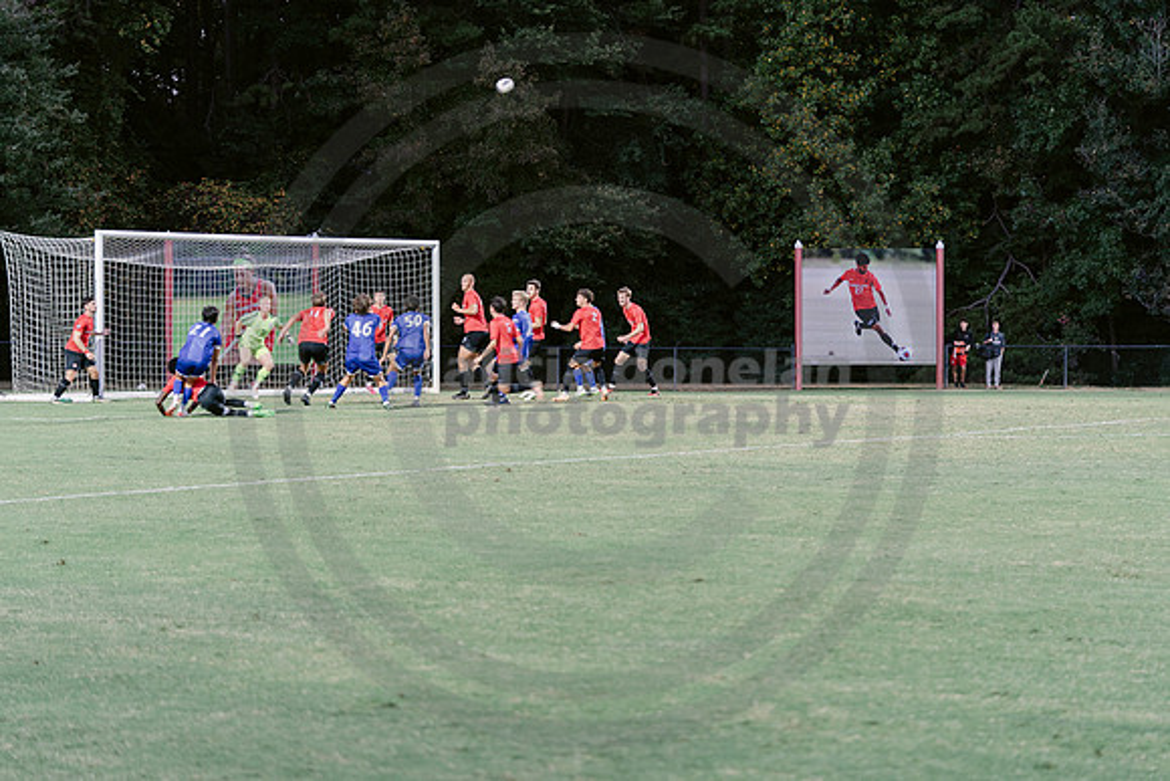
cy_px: 390
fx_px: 2926
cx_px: 585
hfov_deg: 22.6
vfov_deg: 15.2
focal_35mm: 90
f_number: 2.8
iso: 640
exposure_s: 1/80
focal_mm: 90
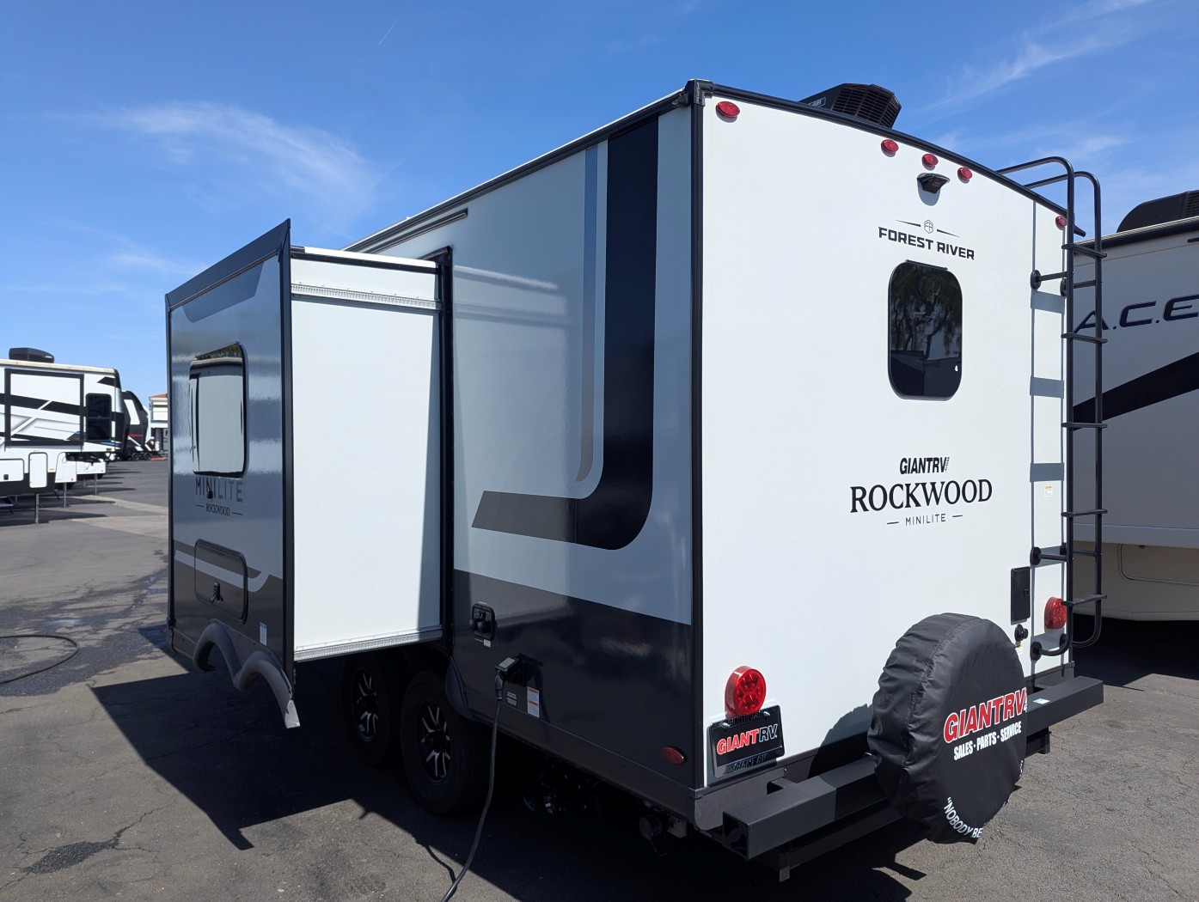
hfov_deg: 71.5
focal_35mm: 24
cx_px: 600
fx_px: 832
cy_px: 451
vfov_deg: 56.9
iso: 65
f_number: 1.85
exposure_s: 1/2513
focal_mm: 6.81
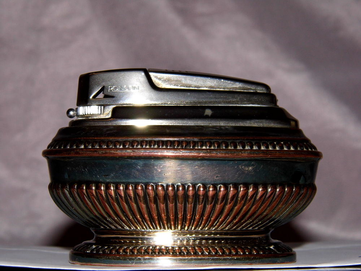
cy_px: 136
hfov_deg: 18.5
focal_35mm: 106
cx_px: 180
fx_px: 1105
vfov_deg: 14.0
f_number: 4.5
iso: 100
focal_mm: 19
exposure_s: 1/60
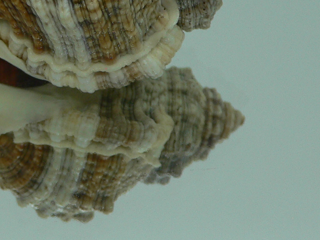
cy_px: 11
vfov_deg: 16.9
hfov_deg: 22.4
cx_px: 62
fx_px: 795
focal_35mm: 86
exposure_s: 1/60
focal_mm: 4.6
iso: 80
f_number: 2.8
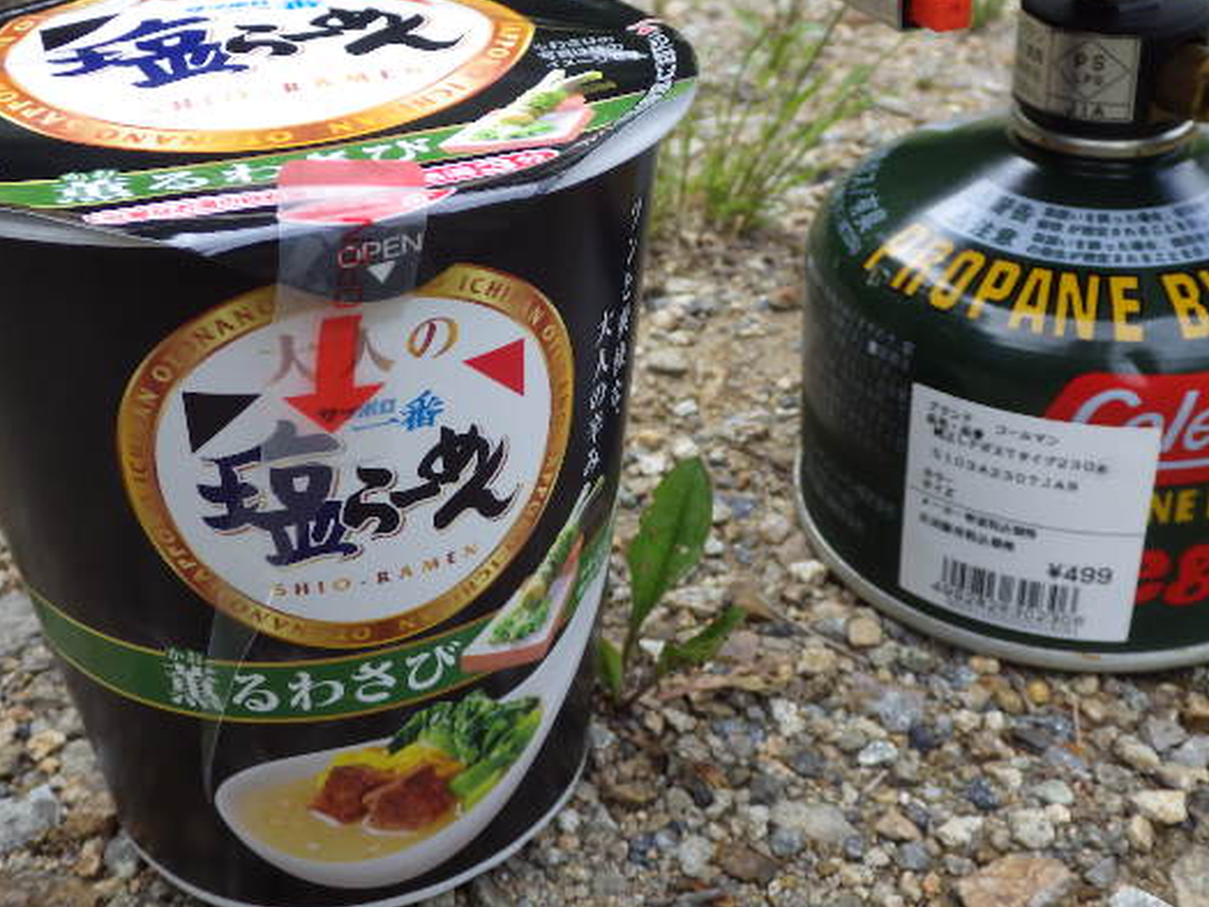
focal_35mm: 44
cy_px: 360
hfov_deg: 42.9
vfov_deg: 32.8
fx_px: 1537
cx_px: 658
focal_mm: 6.4
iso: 125
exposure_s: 1/200
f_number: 3.5
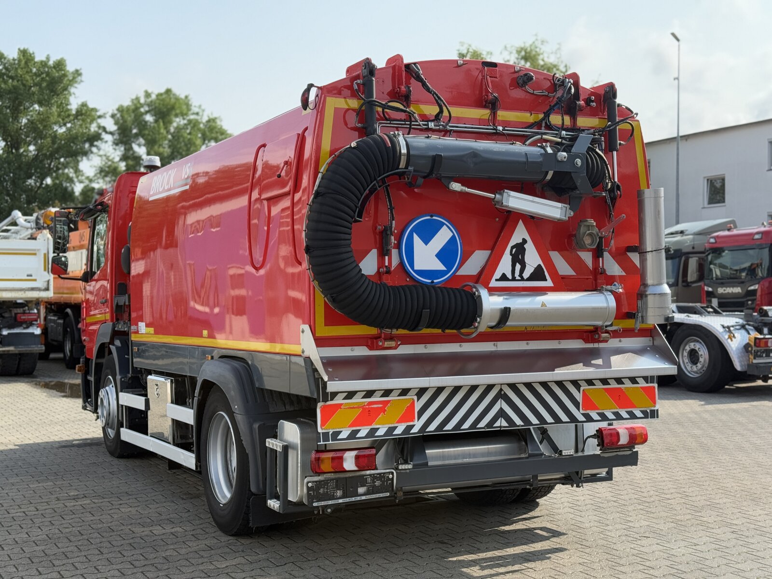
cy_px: 290
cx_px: 386
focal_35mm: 48
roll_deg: +0.0
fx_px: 1070
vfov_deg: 30.3
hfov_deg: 39.7
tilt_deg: +0.5
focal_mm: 6.76
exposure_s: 1/2273
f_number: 1.78
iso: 100
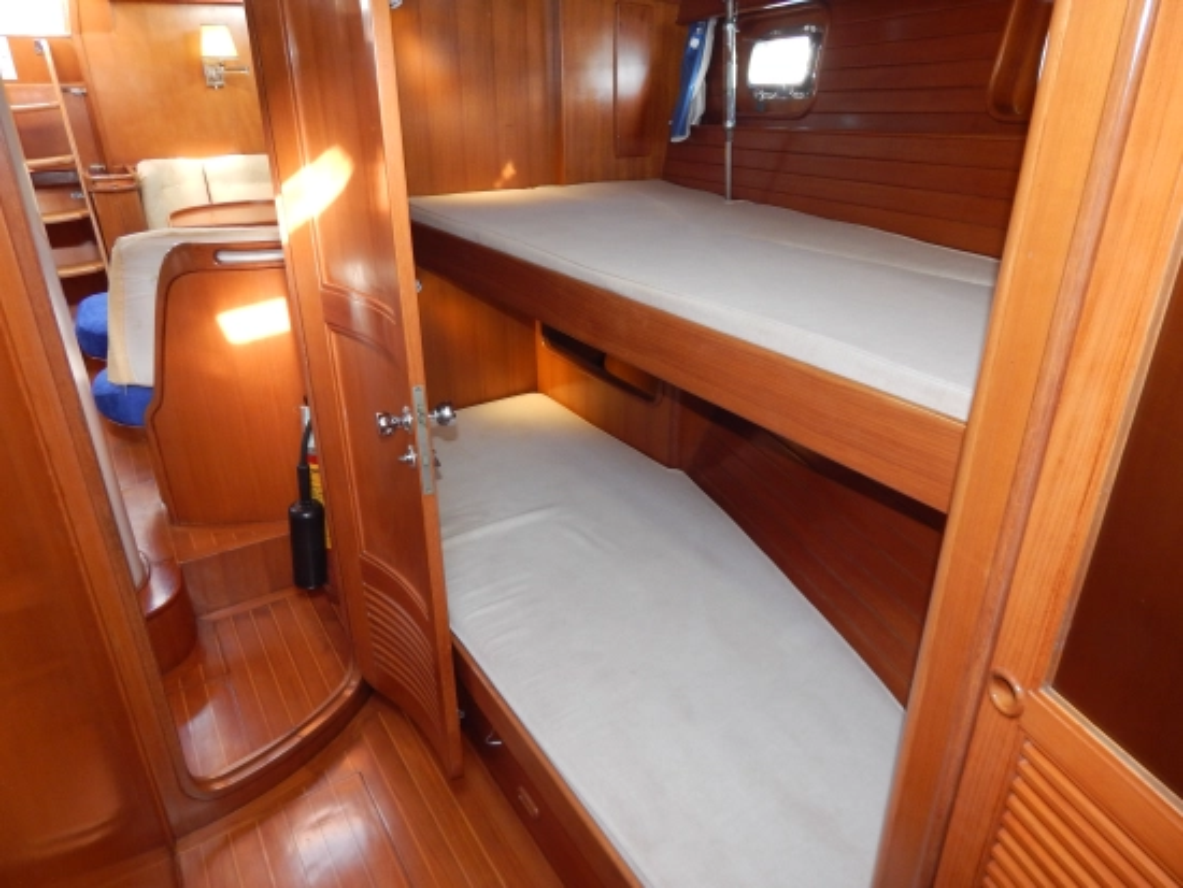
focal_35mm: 23
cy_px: 444
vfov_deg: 58.9
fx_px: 786
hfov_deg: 73.9
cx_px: 592
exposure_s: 1/30
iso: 200
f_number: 3
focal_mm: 4
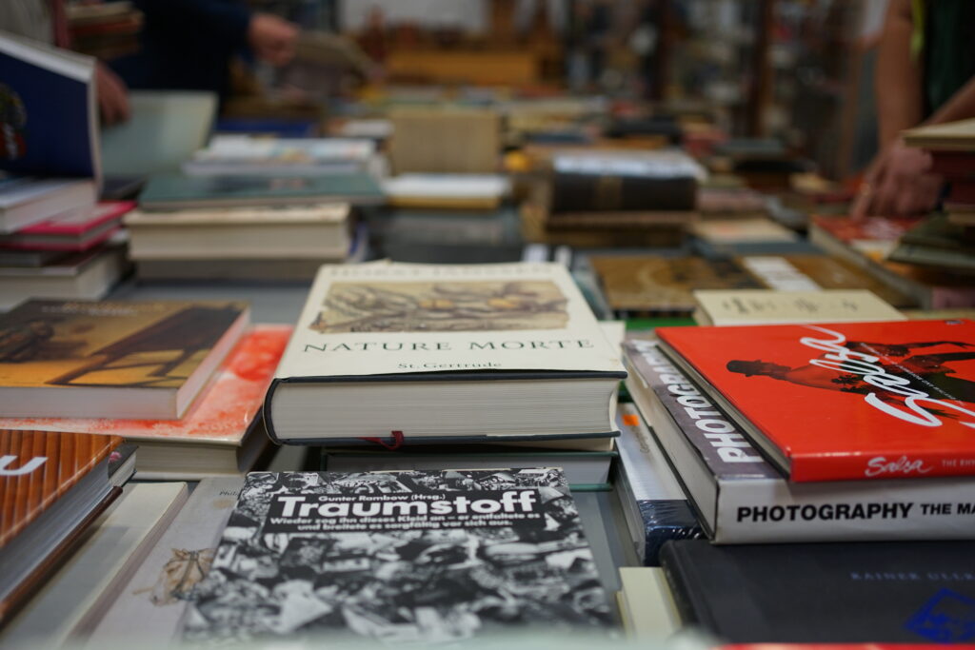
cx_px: 488
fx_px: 948
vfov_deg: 37.9
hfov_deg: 54.4
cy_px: 325
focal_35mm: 35
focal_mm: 35
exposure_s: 1/250
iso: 400
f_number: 2.2
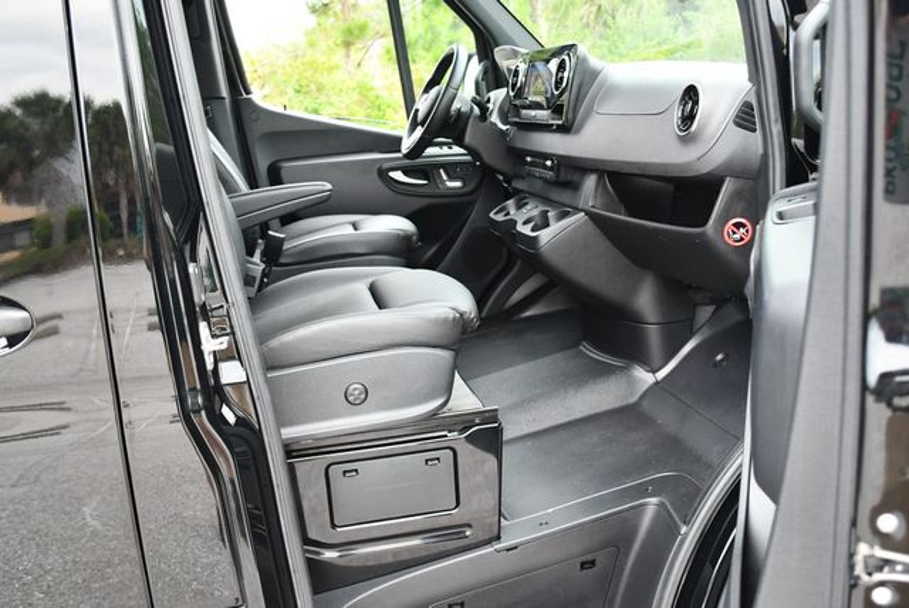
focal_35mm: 36
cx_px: 454
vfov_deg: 36.9
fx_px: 910
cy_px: 304
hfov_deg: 53.1
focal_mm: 18
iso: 800
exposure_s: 1/160
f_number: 3.5
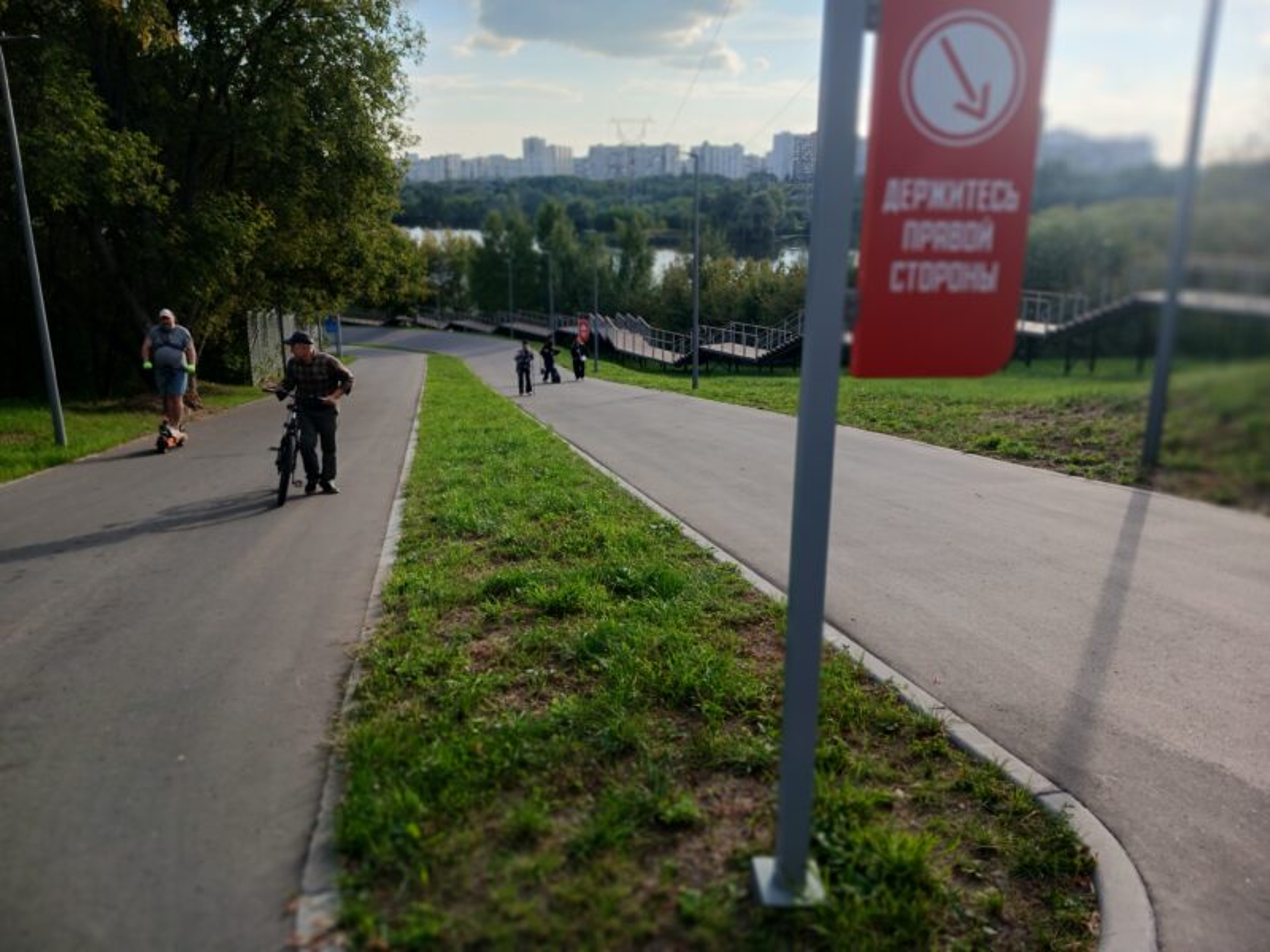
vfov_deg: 51.4
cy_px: 476
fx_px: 991
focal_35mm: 27
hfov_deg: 65.3
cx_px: 635
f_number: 1.8
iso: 20
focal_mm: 3.98
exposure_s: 1/144
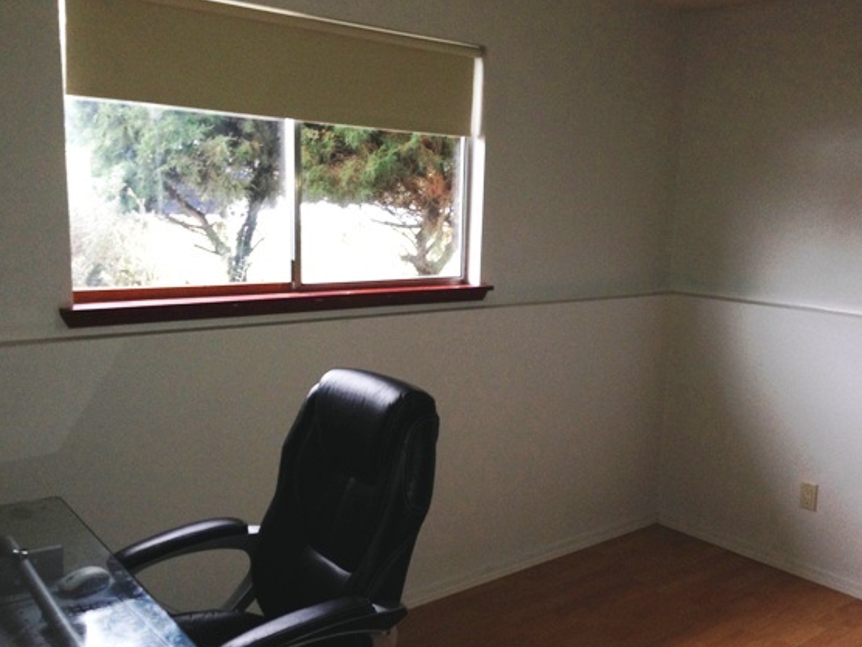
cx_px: 464
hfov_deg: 48.9
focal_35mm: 38
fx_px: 946
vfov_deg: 37.7
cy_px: 357
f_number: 2.4
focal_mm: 4.12
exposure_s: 1/20
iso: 125
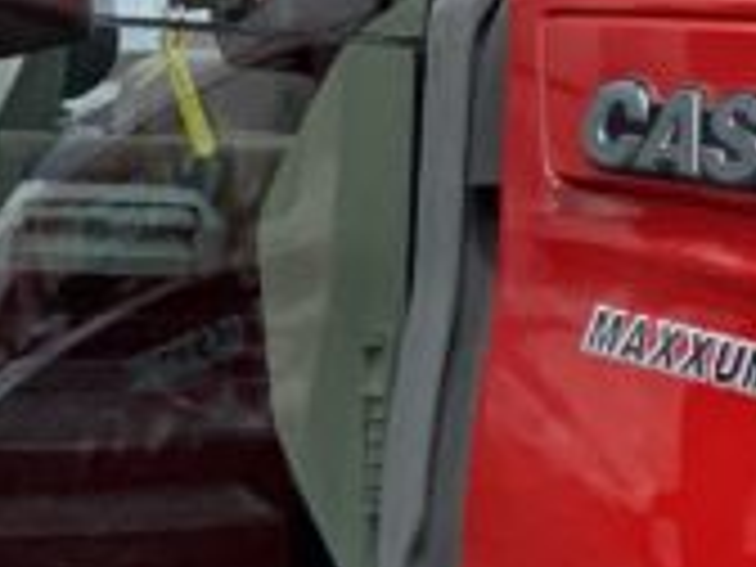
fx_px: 3866
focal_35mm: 177
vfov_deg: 8.3
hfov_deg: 9.0
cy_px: 567
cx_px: 2290
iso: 16
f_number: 1.8
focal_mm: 3
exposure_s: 1/1015
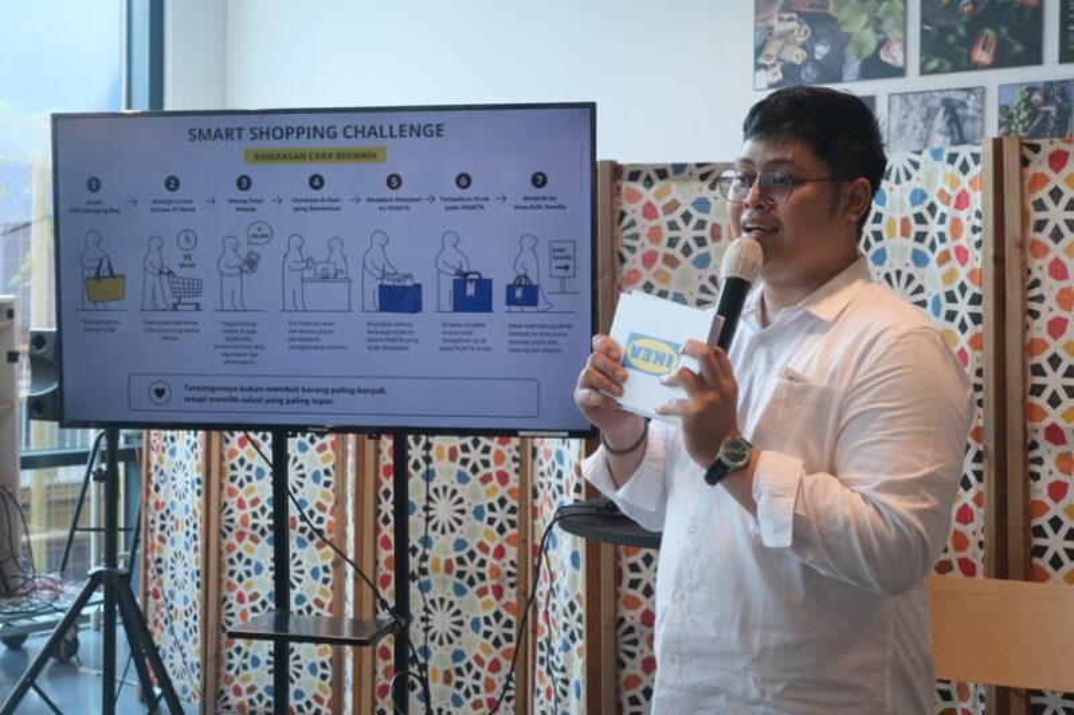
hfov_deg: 39.6
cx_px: 537
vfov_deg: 27.0
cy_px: 358
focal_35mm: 50
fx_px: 1491
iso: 640
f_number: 4.9
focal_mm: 33.3
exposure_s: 1/30
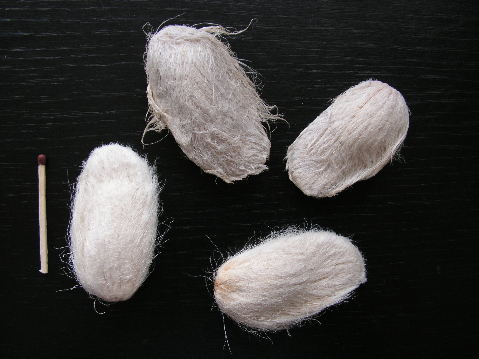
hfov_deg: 51.4
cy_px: 180
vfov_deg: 39.7
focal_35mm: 36
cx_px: 240
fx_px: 498
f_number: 3.2
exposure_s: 1/50
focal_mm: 6
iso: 50
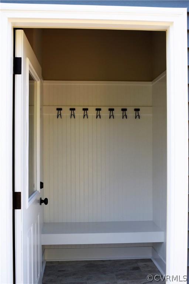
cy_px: 142
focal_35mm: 38
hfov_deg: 35.5
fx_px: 295
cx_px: 94
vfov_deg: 51.3
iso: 400
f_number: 7.1
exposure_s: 1/200
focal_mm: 25
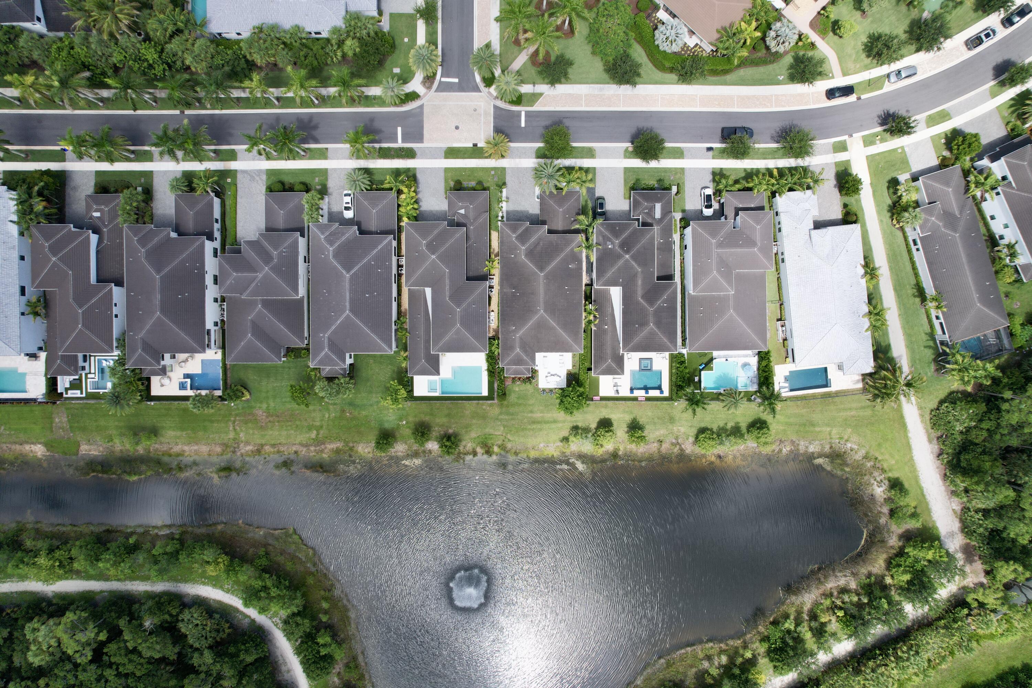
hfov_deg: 78.6
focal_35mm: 22
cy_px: 344
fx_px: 631
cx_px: 516
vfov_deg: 57.2
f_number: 2.8
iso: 150
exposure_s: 1/1600
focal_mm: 8.38
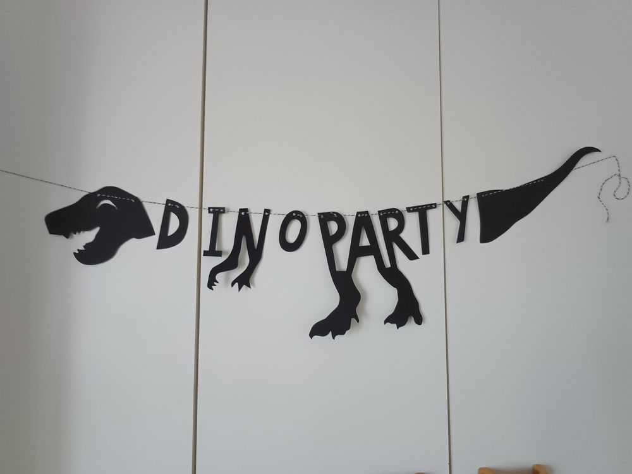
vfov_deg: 78.1
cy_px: 237
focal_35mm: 16
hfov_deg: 94.5
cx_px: 316
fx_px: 292
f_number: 2.2
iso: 320
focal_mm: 1.64
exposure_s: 1/25
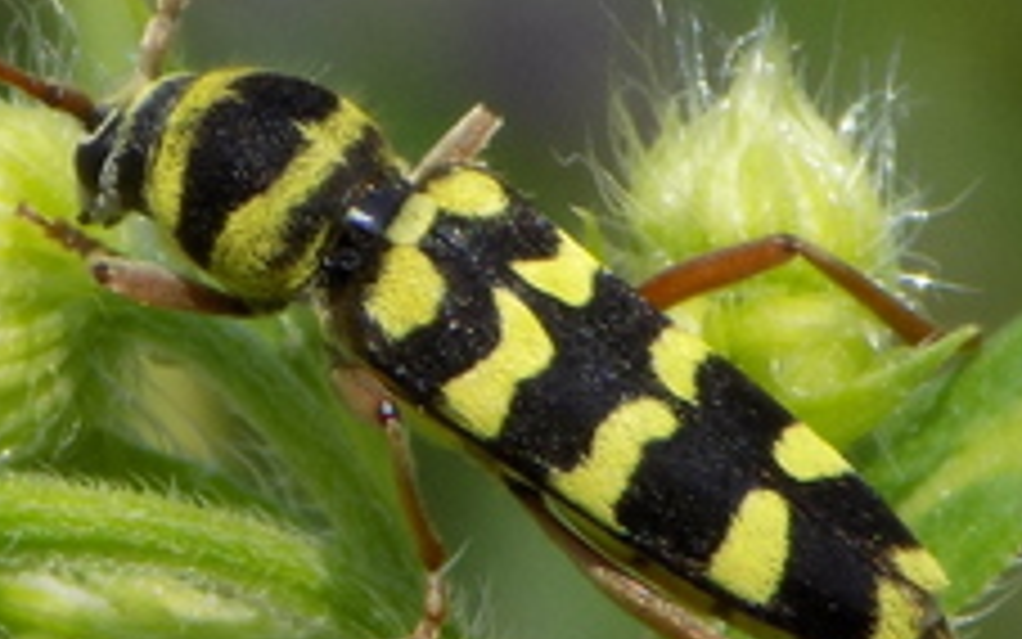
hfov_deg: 4.5
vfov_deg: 2.8
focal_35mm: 470
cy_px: 162
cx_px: 245
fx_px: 13094
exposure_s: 1/640
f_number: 4.8
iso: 80
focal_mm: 20.9
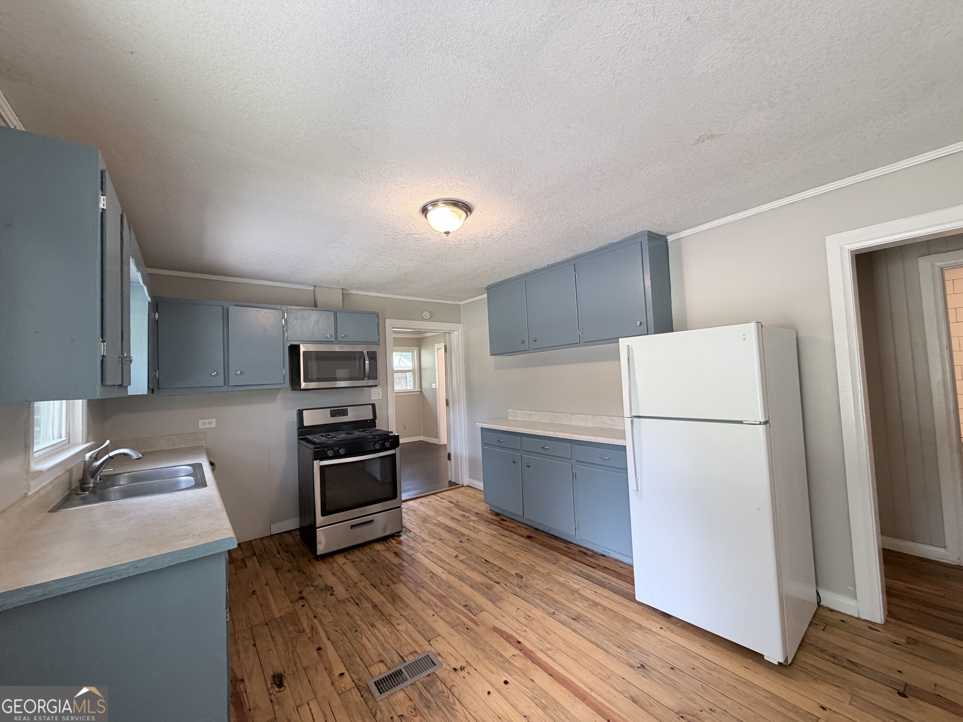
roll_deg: +2.6
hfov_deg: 102.1
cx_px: 482
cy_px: 361
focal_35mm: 14
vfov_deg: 85.7
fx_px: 389
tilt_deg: +2.1
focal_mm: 2.22
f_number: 2.2
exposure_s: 1/60
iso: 200
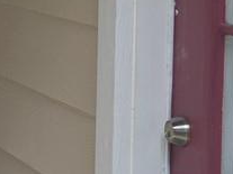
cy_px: -55
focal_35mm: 178
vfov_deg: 8.2
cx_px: -419
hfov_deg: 9.3
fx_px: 1197
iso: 12
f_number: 1.7
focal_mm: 6.3
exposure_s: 1/120
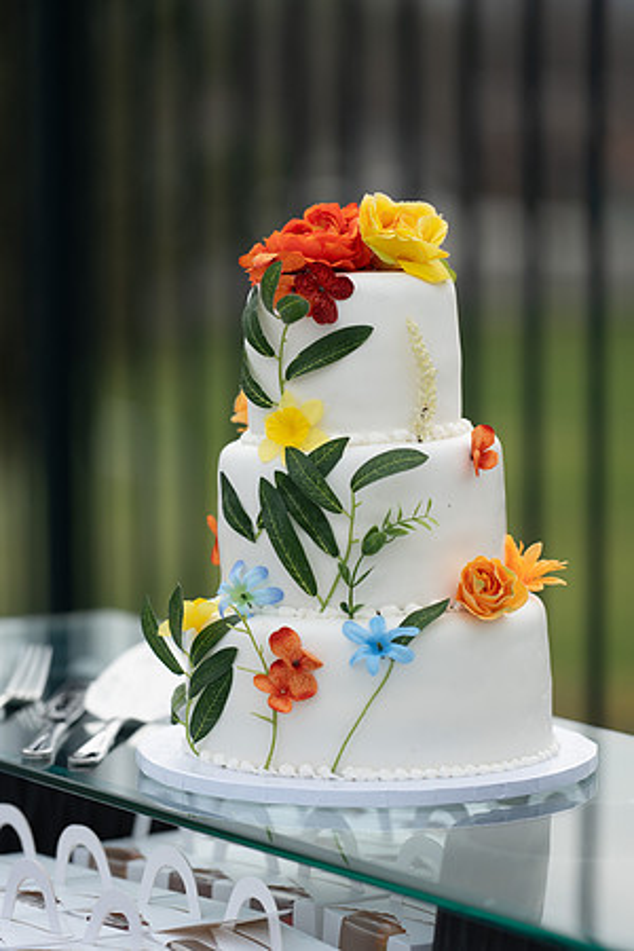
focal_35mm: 170
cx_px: 317
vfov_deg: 12.1
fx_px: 4490
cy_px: 476
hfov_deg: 8.1
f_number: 2.8
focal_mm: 170
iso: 400
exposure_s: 1/1600
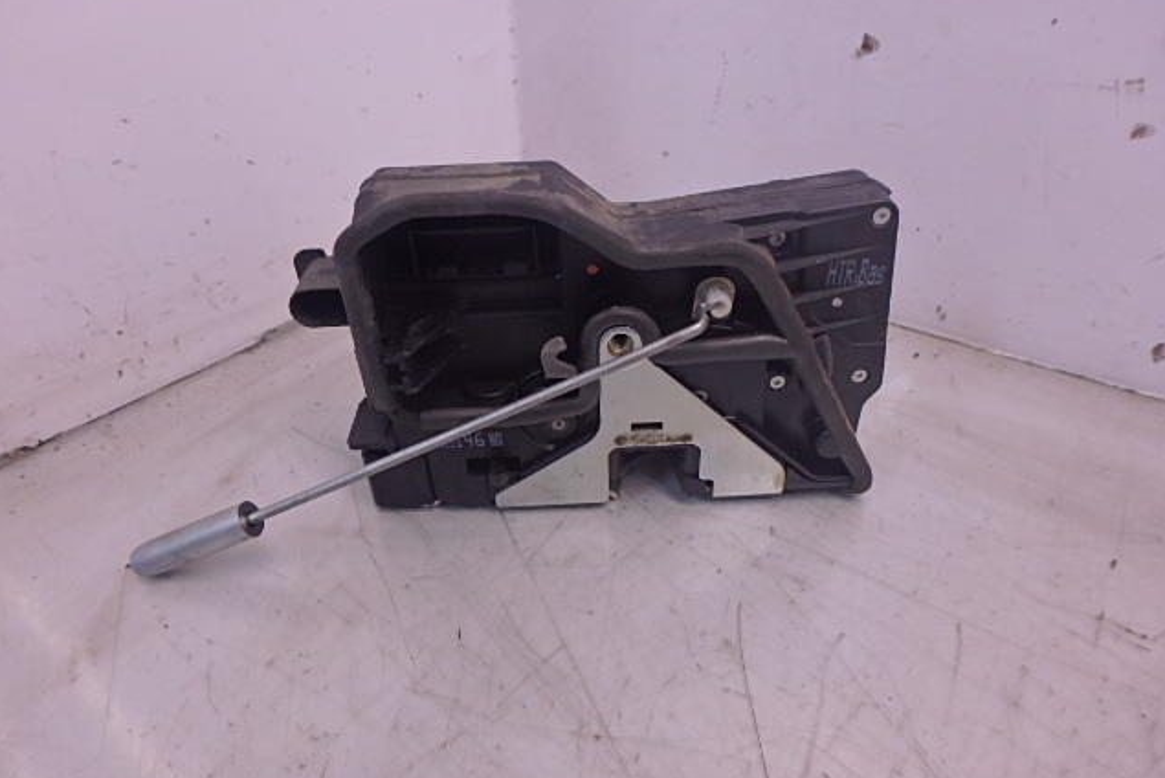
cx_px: 582
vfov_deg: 57.3
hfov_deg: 78.6
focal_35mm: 22
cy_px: 385
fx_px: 712
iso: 200
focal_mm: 3.7
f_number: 3.5
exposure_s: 1/50
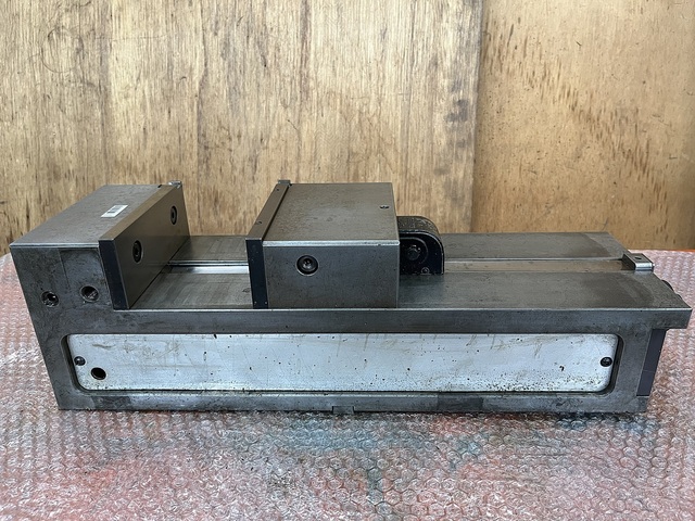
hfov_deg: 67.3
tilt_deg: -25.6
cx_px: 348
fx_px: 522
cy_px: 260
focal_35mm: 26
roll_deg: +1.0
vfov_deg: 53.1
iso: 125
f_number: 1.6
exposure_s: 1/95
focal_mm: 5.1
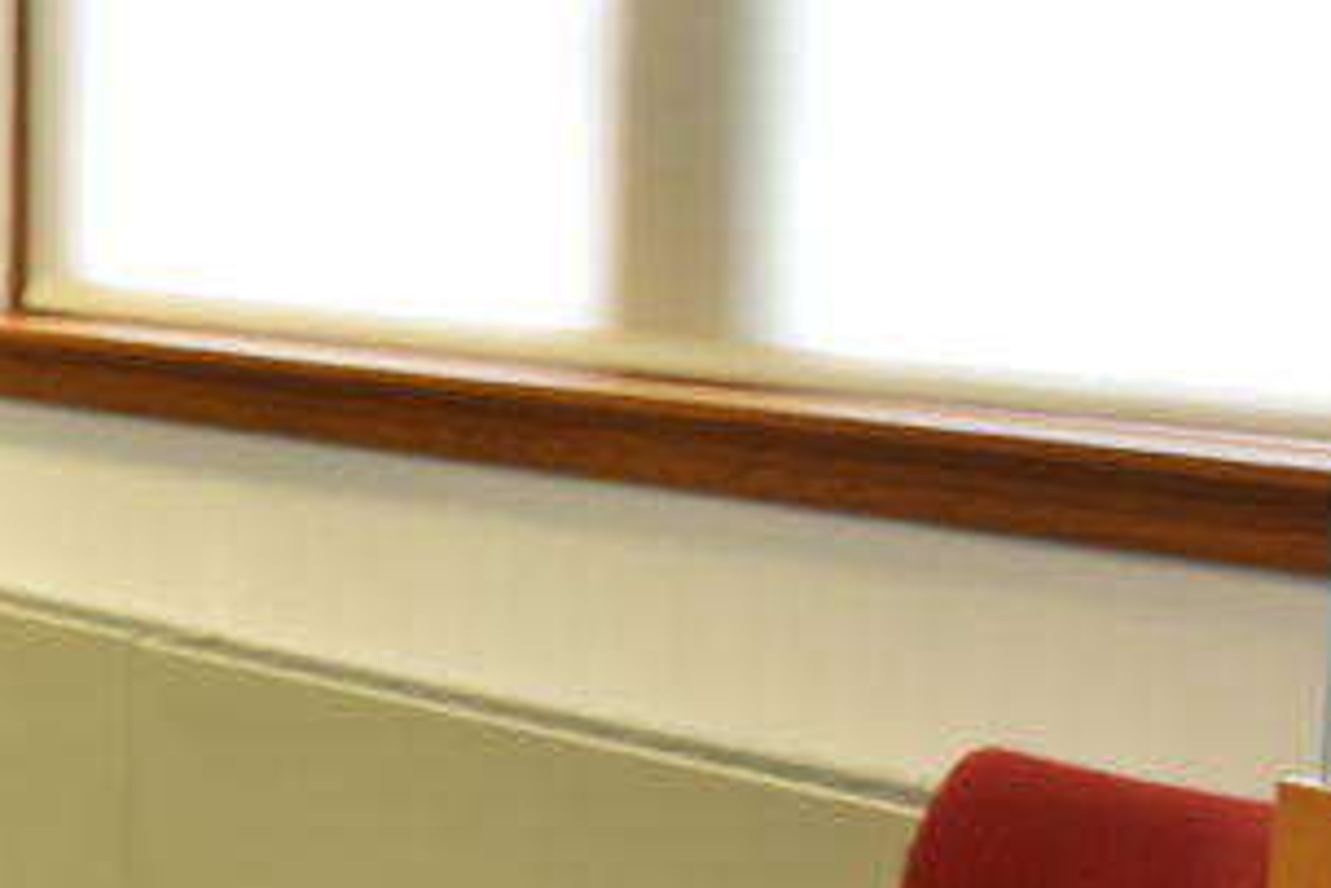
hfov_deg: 14.3
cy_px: 492
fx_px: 4584
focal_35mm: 124
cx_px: -1160
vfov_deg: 11.1
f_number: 4
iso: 400
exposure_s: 1/40
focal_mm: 22
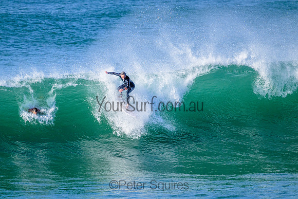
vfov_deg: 1.7
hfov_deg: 2.6
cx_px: 149
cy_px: 100
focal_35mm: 800
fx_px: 6623
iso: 2200
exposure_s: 1/2000
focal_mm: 800
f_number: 11
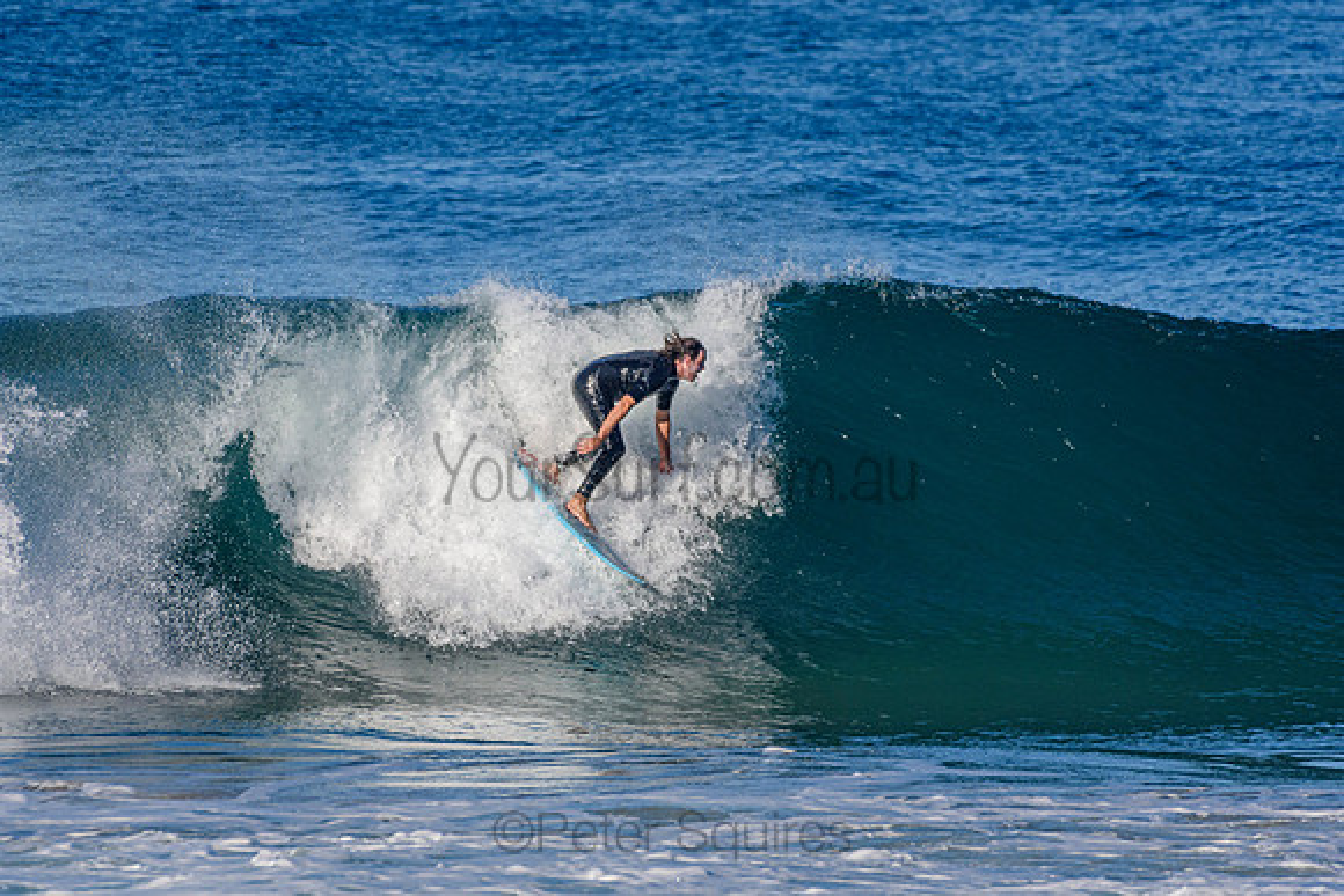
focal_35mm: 750
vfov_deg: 1.8
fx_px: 28005
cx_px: 672
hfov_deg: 2.7
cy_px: 448
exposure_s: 1/2000
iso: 280
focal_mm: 500
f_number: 5.6
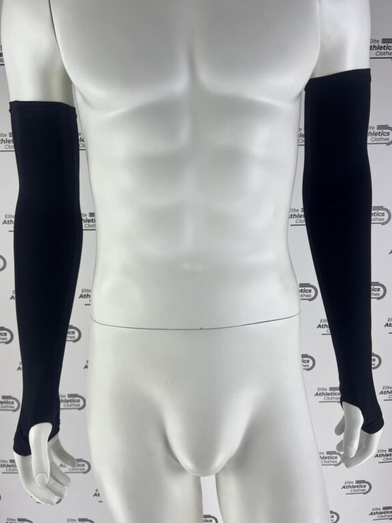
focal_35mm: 27
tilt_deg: -10.0
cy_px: 260
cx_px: 195
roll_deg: +2.1
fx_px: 407
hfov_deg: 51.4
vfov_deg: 65.3
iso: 64
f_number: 1.5
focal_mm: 5.7
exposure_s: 1/121
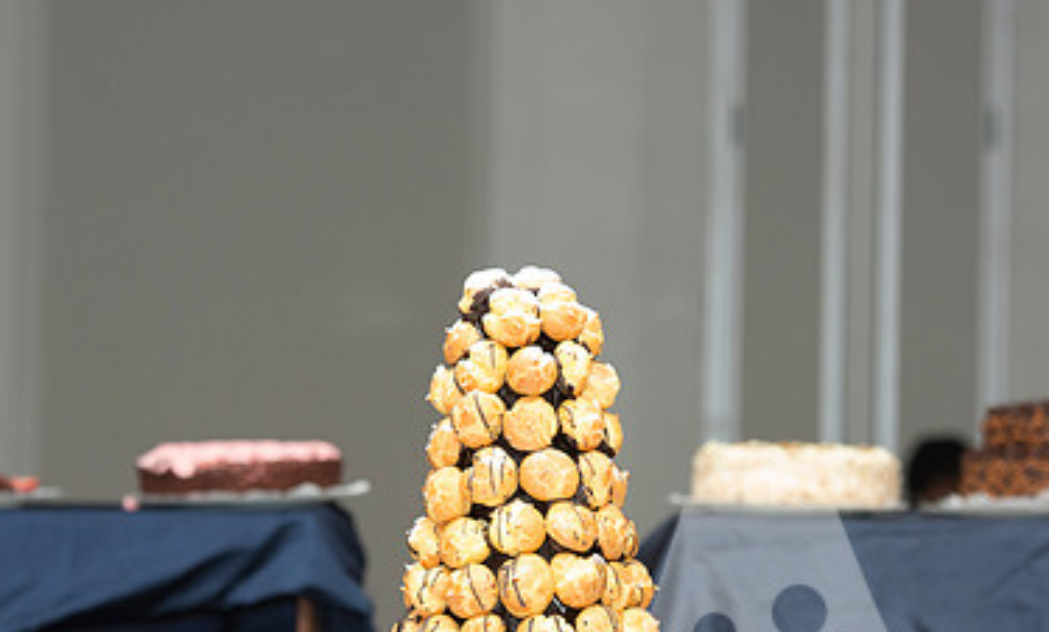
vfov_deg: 7.5
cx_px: 533
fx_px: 4840
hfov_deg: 12.4
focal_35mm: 171
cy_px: 435
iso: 1600
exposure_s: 1/125
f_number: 5.6
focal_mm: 105
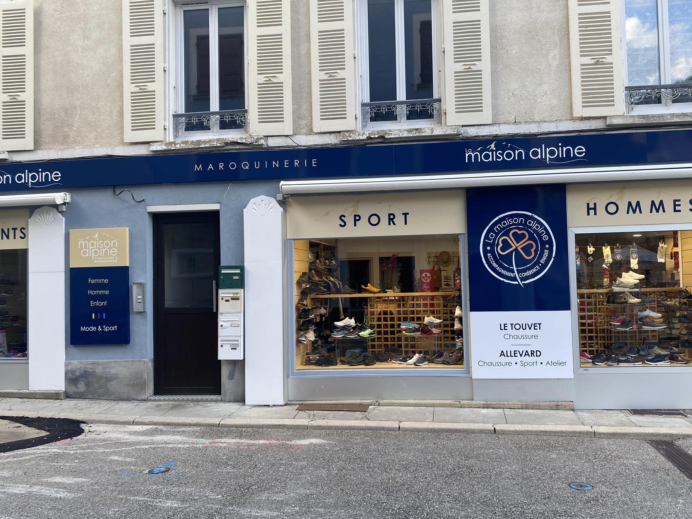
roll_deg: +1.0
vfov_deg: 46.8
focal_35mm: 30
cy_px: 255
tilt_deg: +1.5
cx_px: 391
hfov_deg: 59.8
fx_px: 600
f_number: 1.8
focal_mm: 4.25
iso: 32
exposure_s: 1/122
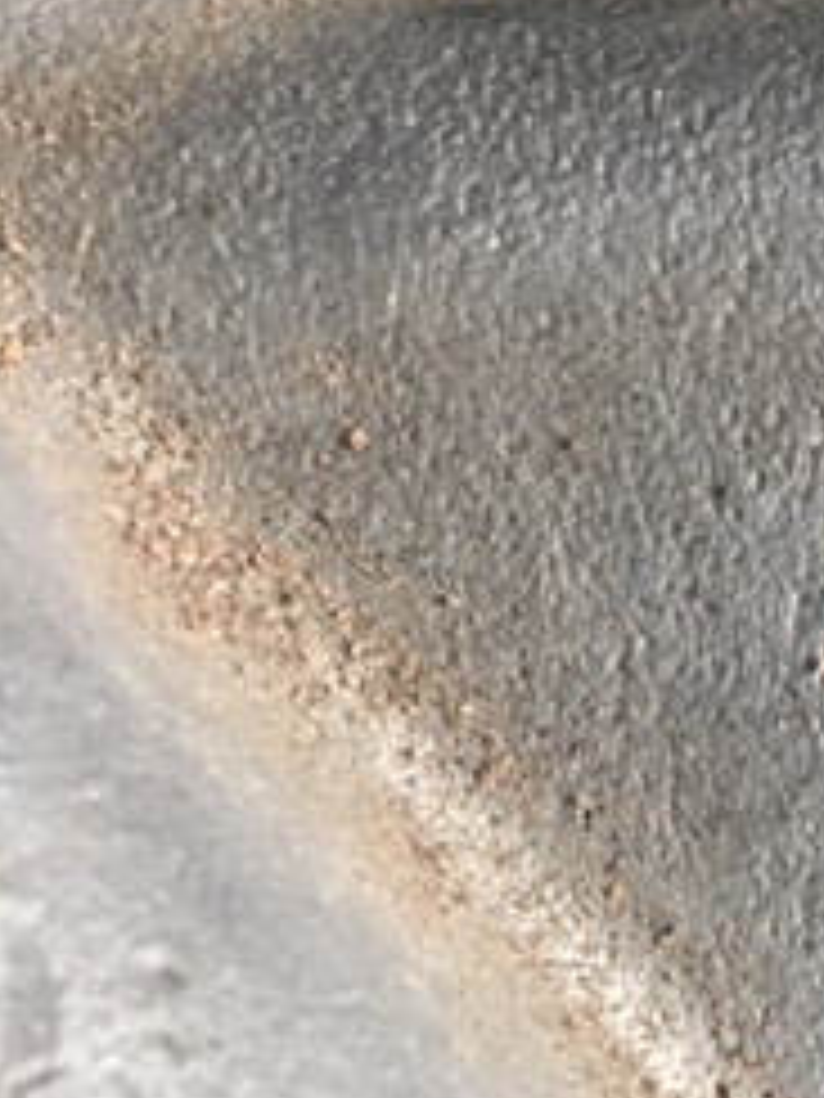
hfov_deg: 18.1
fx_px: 2412
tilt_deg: -83.7
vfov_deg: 25.6
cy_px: 666
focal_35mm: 76
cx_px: 1072
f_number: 2.2
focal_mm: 4.15
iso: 160
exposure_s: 1/33
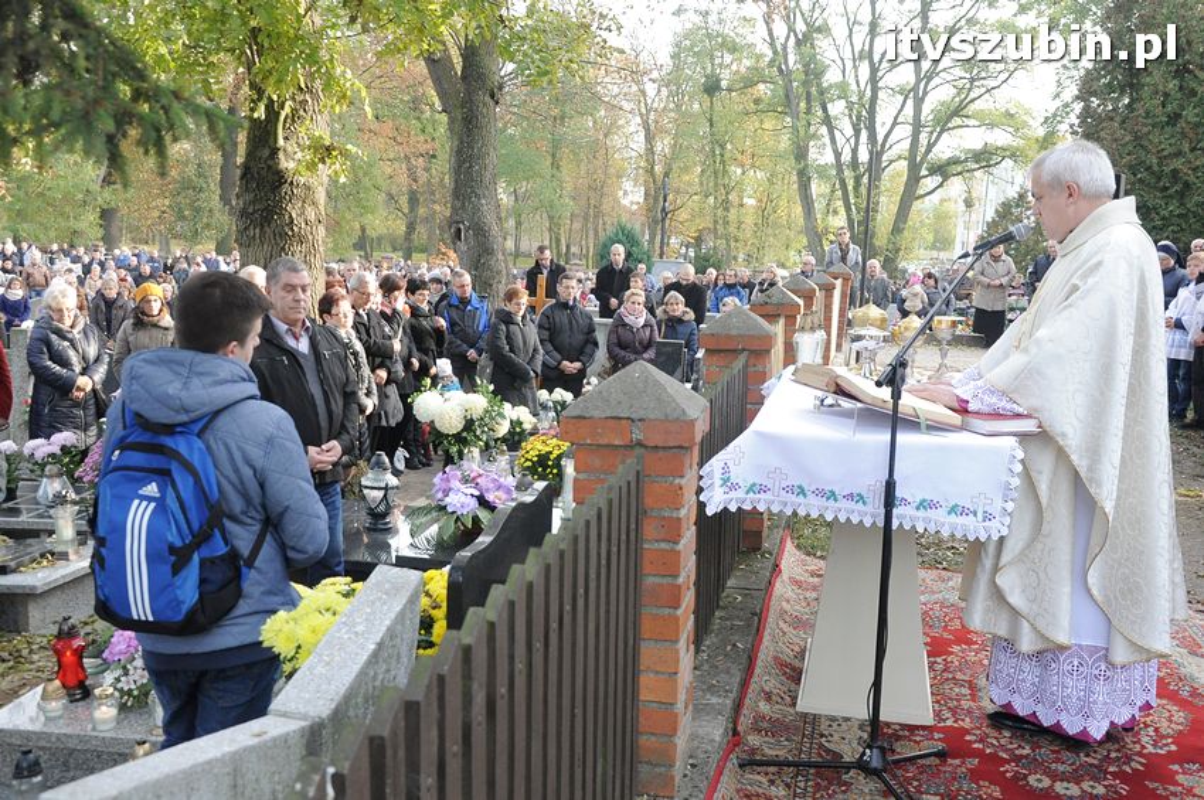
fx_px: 1203
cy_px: 400
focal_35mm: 36
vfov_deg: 36.8
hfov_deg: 53.2
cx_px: 602
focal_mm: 24
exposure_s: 1/200
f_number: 7.1
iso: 800
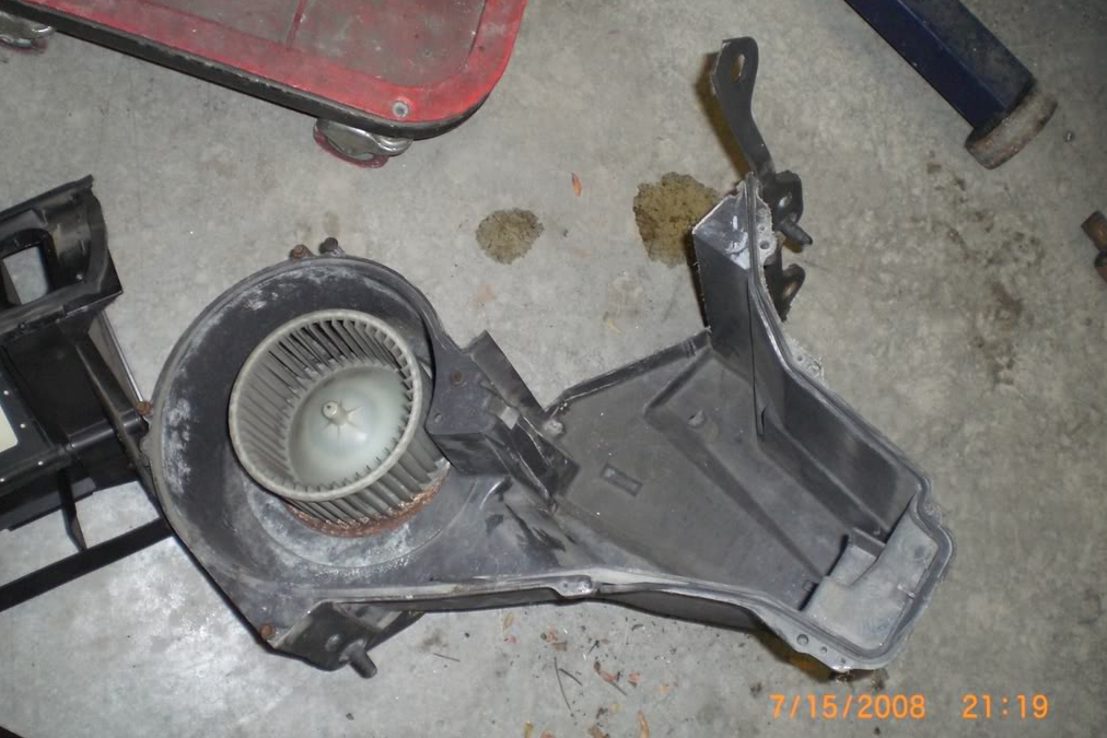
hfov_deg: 48.5
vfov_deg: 33.4
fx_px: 1230
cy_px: 372
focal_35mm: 40
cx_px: 556
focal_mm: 6.3
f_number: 3.1
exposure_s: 1/60
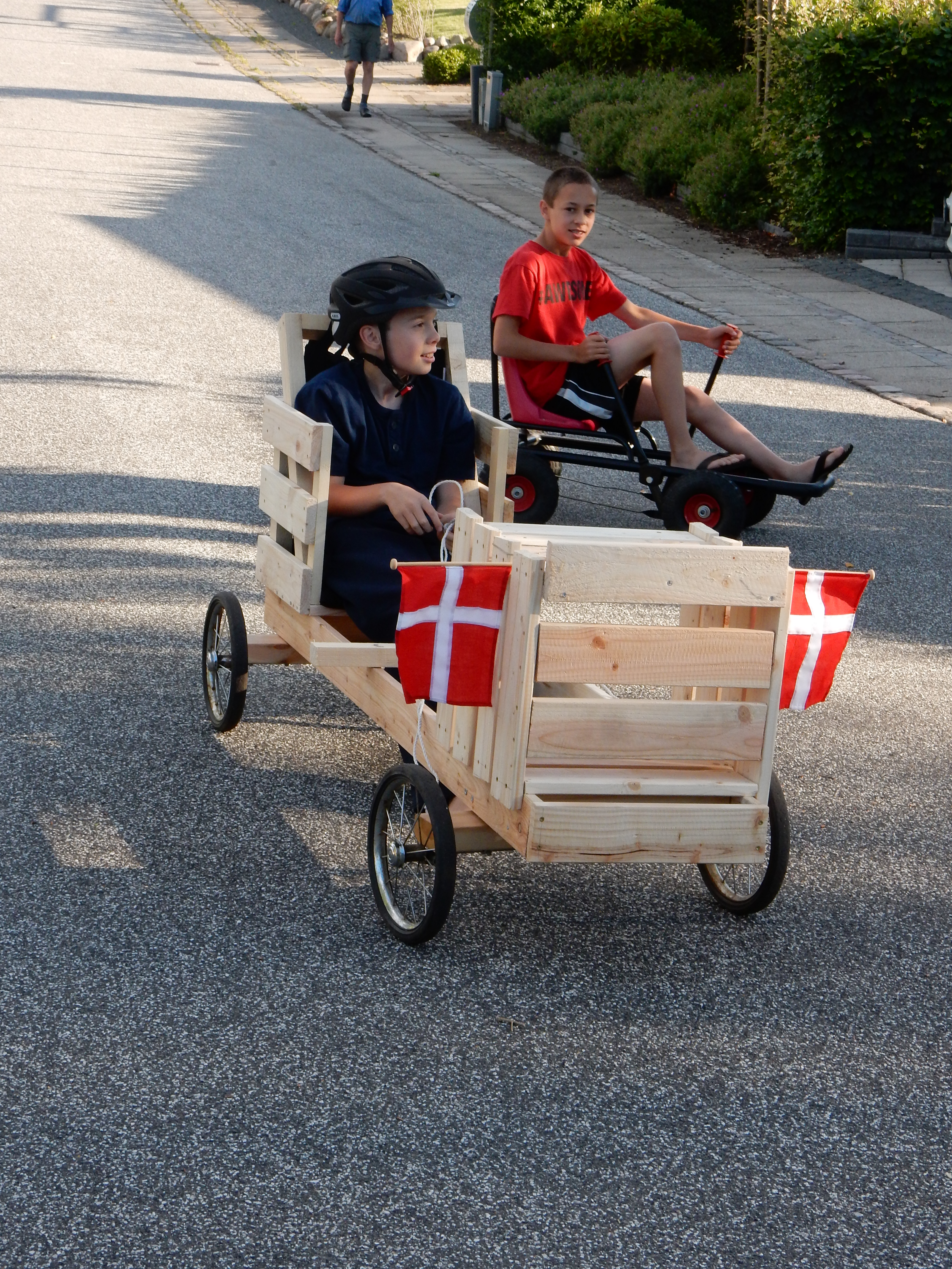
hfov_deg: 17.8
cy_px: 634
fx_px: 3044
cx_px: 476
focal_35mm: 83
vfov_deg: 23.6
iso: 200
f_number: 5
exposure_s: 1/250
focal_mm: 14.9
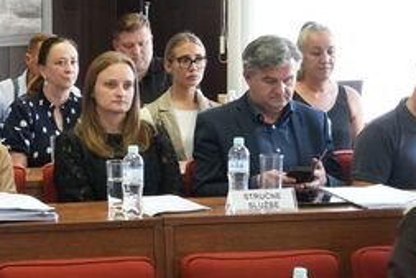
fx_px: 1168
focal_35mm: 101
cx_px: -39
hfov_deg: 19.4
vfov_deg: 13.6
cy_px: 147
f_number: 8
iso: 2000
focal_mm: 25
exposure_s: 1/30
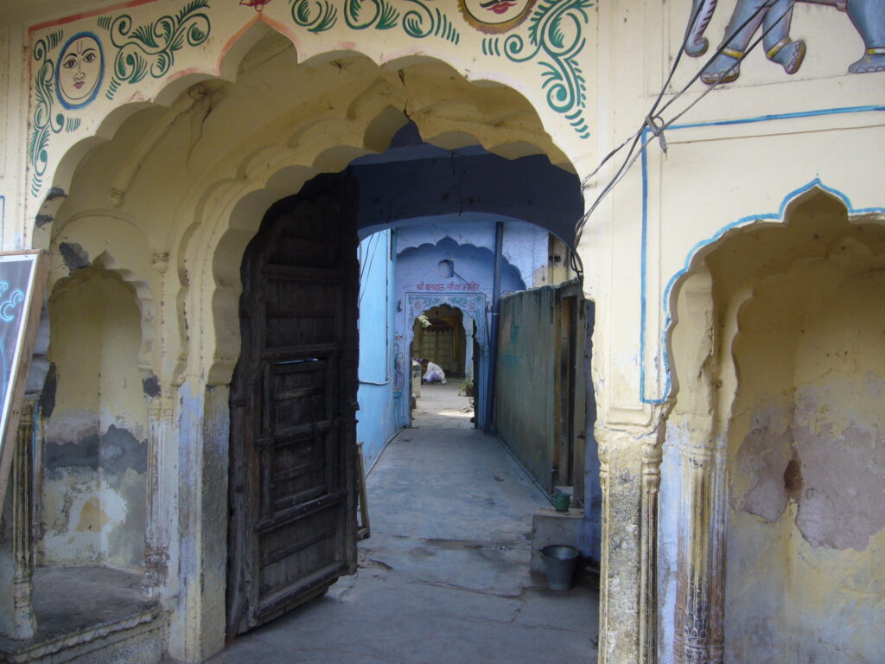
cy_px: 332
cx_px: 442
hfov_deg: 52.6
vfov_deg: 40.7
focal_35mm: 35
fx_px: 895
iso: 80
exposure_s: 1/125
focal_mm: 5.8
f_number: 2.8
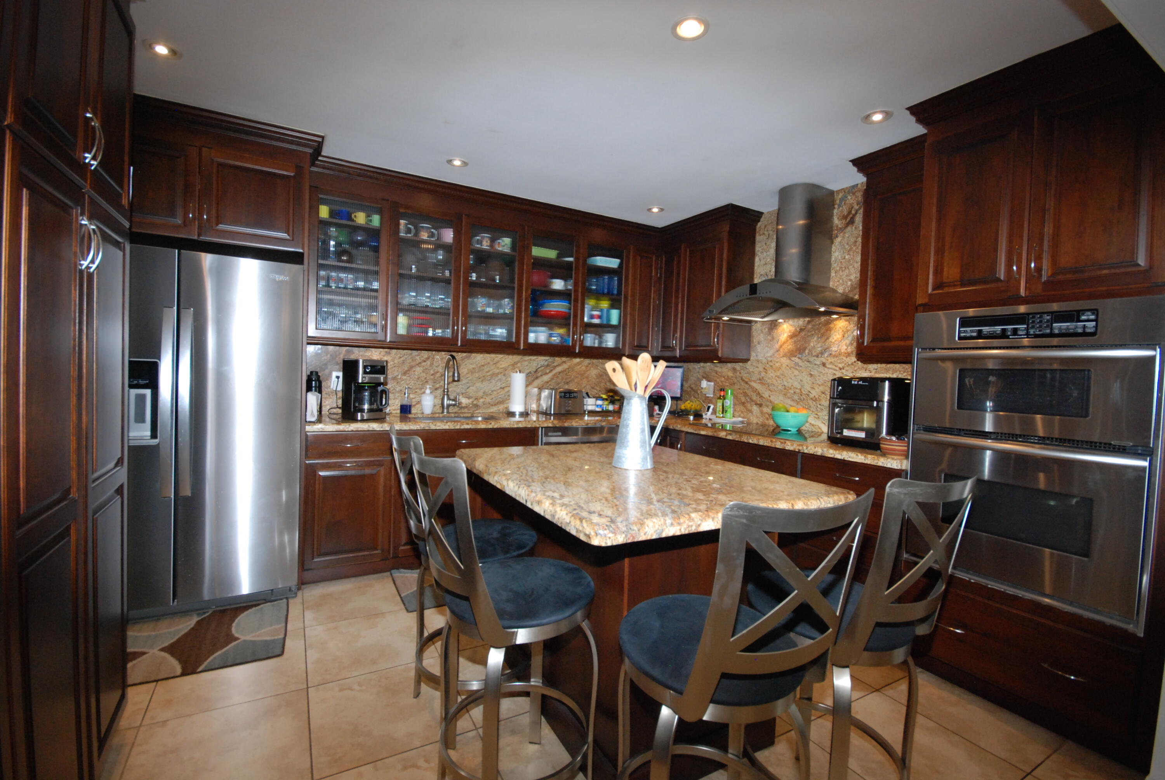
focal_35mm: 15
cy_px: 390
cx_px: 582
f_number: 7.1
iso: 1000
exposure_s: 1/60
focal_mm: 10
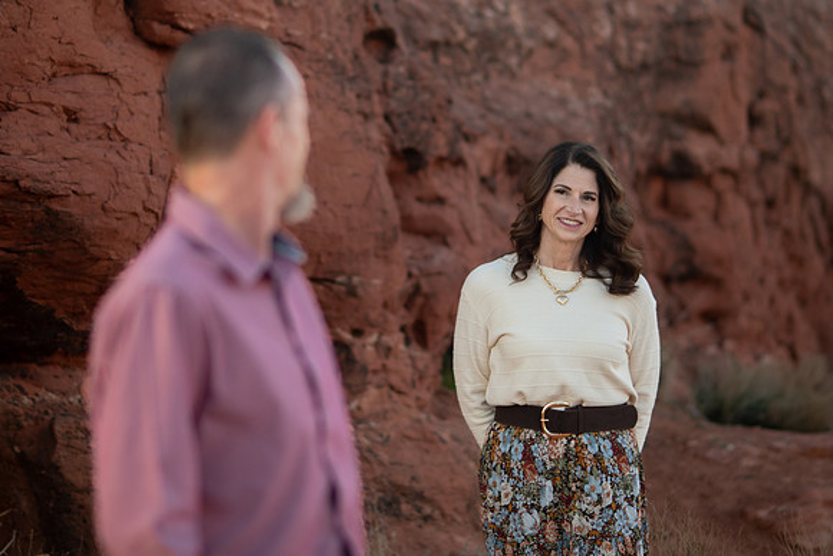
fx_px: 3724
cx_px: 360
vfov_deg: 8.5
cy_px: 199
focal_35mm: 161
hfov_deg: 12.8
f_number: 2
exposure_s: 1/640
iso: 200
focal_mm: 105
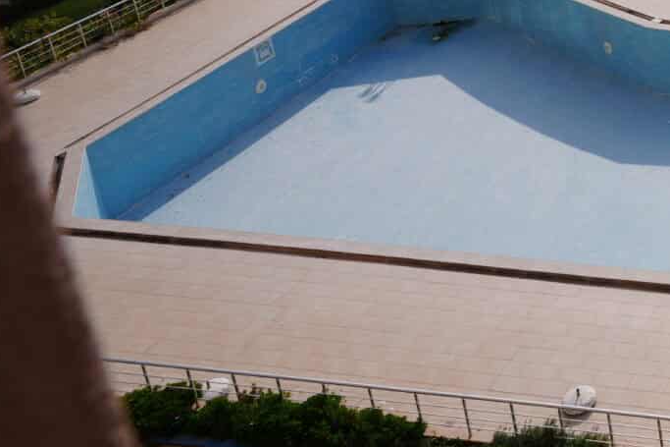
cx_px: 998
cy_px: -164
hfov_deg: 27.4
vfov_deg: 23.0
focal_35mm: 51
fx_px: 949
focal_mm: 17
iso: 100
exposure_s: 1/250
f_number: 10
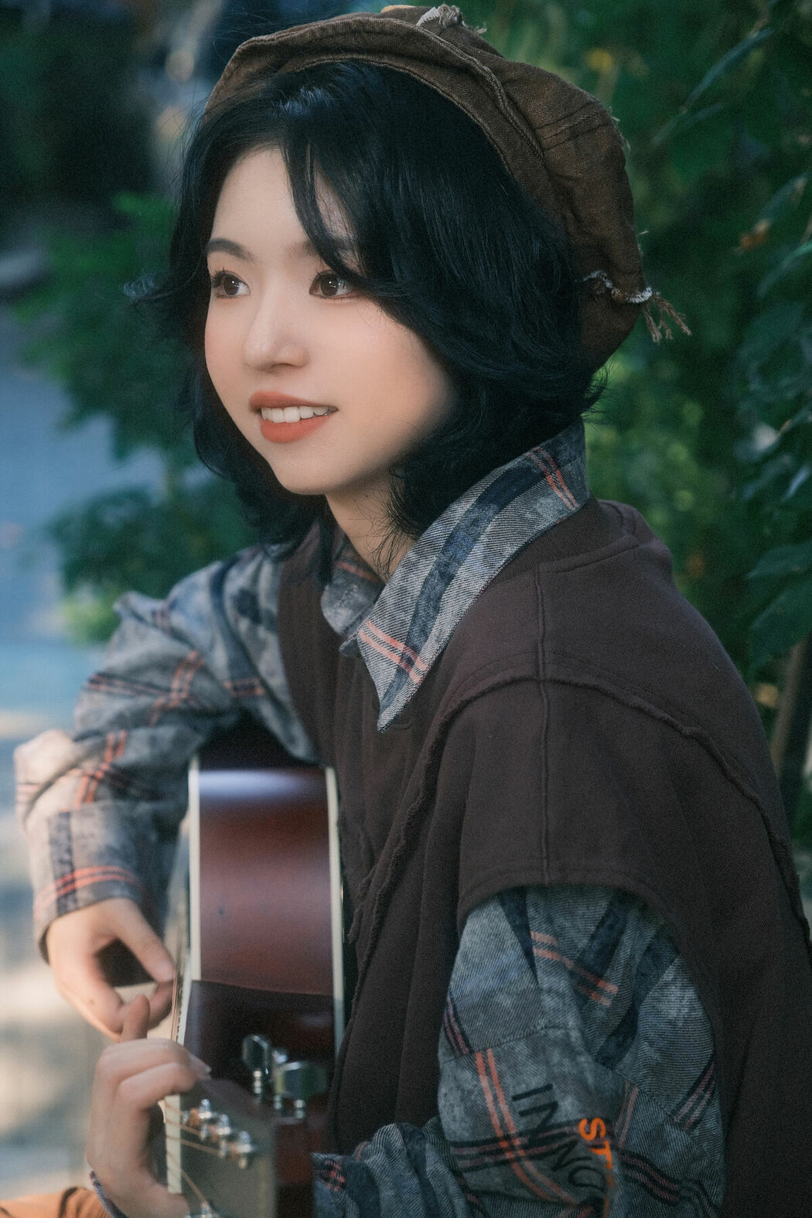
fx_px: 2808
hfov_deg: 16.5
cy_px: 609
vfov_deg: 24.5
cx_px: 406
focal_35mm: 83
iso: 640
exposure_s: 1/250
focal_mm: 55
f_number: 2.8
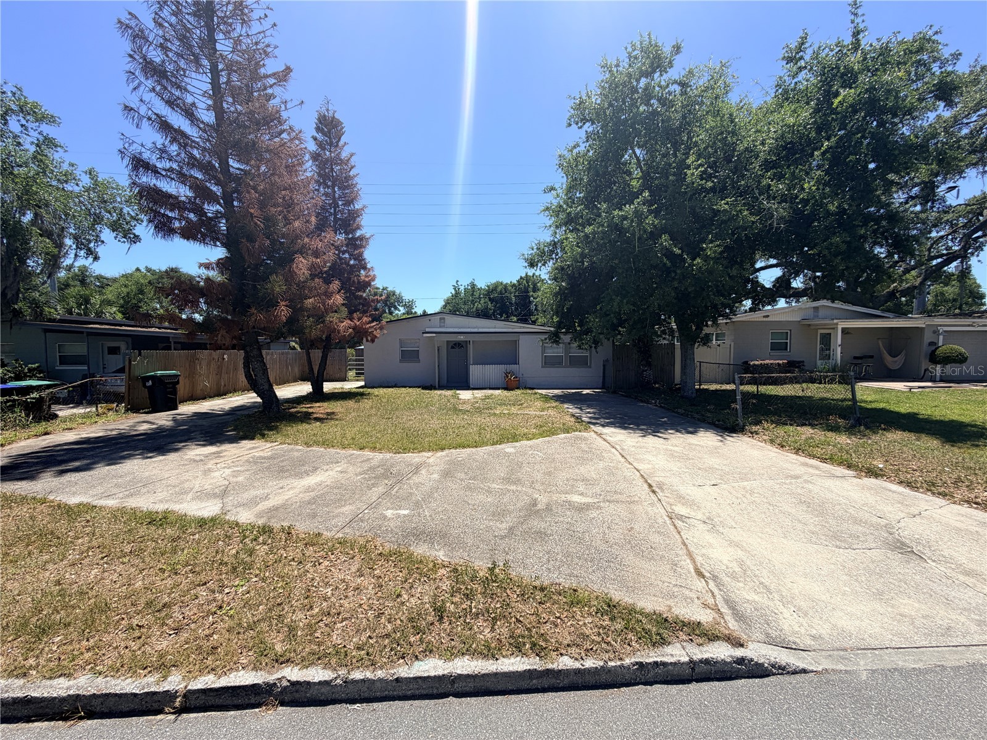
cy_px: 370
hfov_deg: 102.1
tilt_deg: -2.2
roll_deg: +0.7
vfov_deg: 85.7
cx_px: 494
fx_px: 399
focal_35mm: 14
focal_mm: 2.22
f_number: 2.2
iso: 20
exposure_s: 1/809
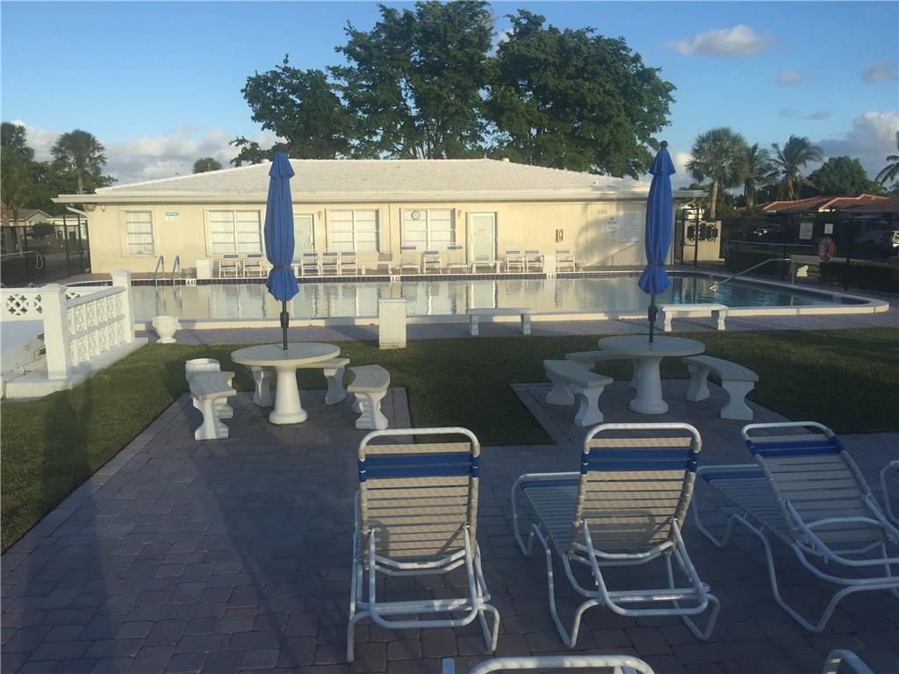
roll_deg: -1.0
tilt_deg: -8.5
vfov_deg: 48.2
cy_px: 337
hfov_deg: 61.7
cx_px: 450
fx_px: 753
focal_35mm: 29
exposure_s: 1/1522
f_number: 2.2
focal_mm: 4.15
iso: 32
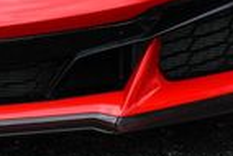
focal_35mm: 271
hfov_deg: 7.5
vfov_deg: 5.0
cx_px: -30
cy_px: -100
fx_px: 1756
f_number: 8
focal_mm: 30
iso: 160
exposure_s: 1/250
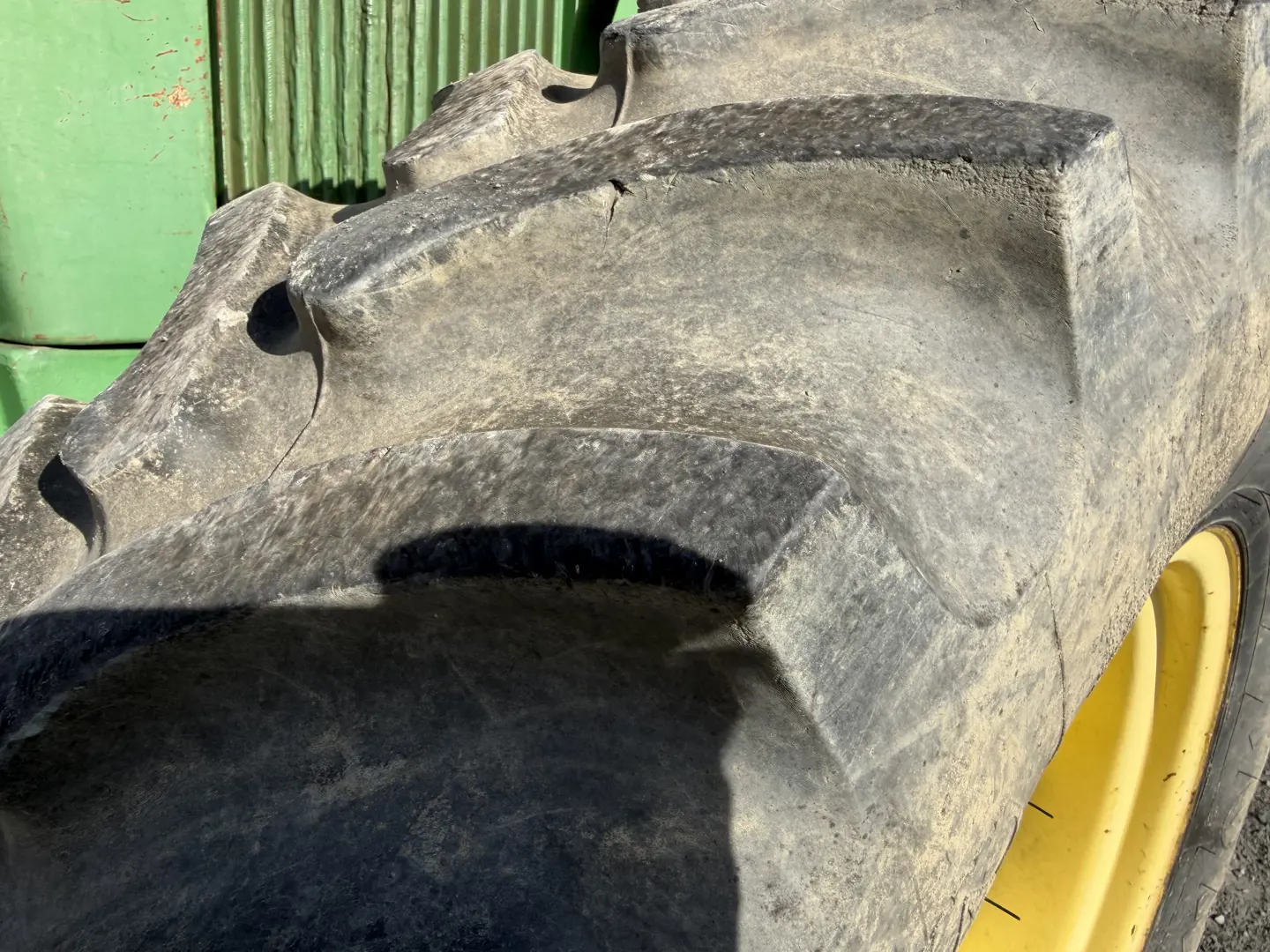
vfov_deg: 56.8
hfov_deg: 71.6
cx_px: 635
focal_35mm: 24
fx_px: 881
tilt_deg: -20.5
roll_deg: -0.9
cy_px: 476
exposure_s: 1/777
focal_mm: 2.22
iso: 32
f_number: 2.2
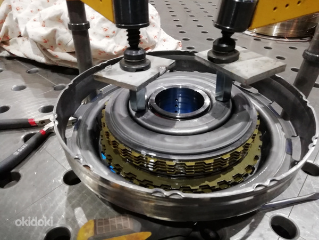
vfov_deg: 53.1
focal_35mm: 26
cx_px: 160
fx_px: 240
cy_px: 120
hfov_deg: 67.3
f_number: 2.2
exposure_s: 1/25
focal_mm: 3.21
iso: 400
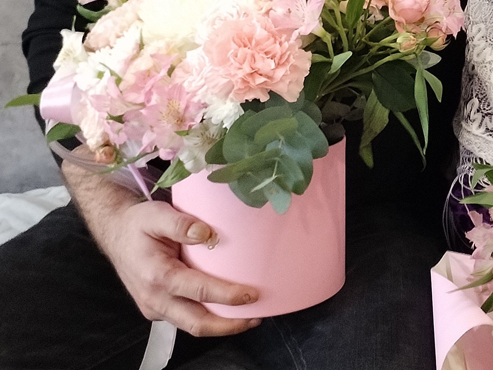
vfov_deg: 15.0
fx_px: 1353
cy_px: -75
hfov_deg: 19.1
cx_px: 639
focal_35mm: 95
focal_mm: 4.75
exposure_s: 1/33.3
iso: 736
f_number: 1.8
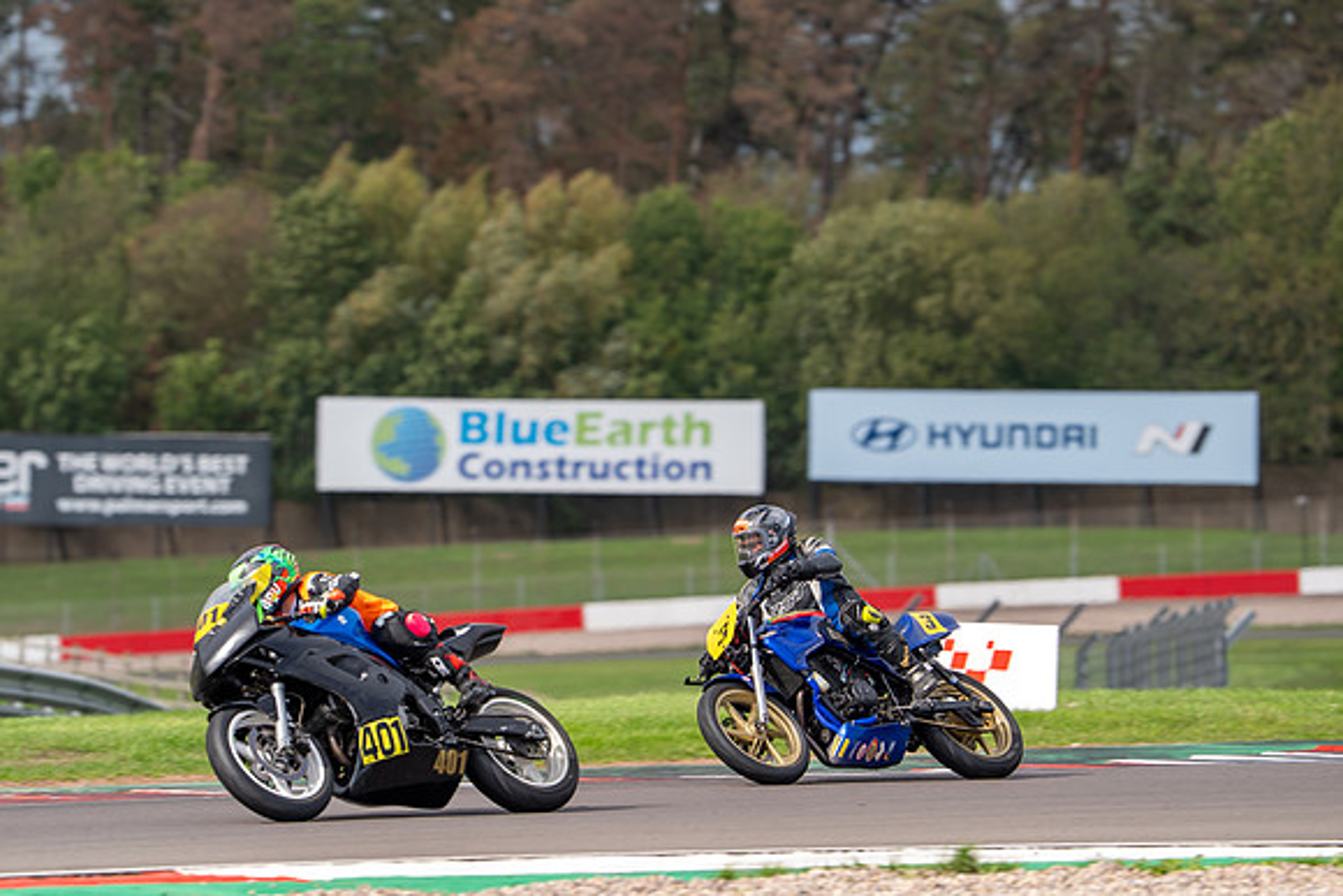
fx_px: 13427
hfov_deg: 5.7
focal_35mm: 360
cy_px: 401
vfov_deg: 3.8
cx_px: 632
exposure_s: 1/500
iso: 125
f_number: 5.6
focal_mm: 326
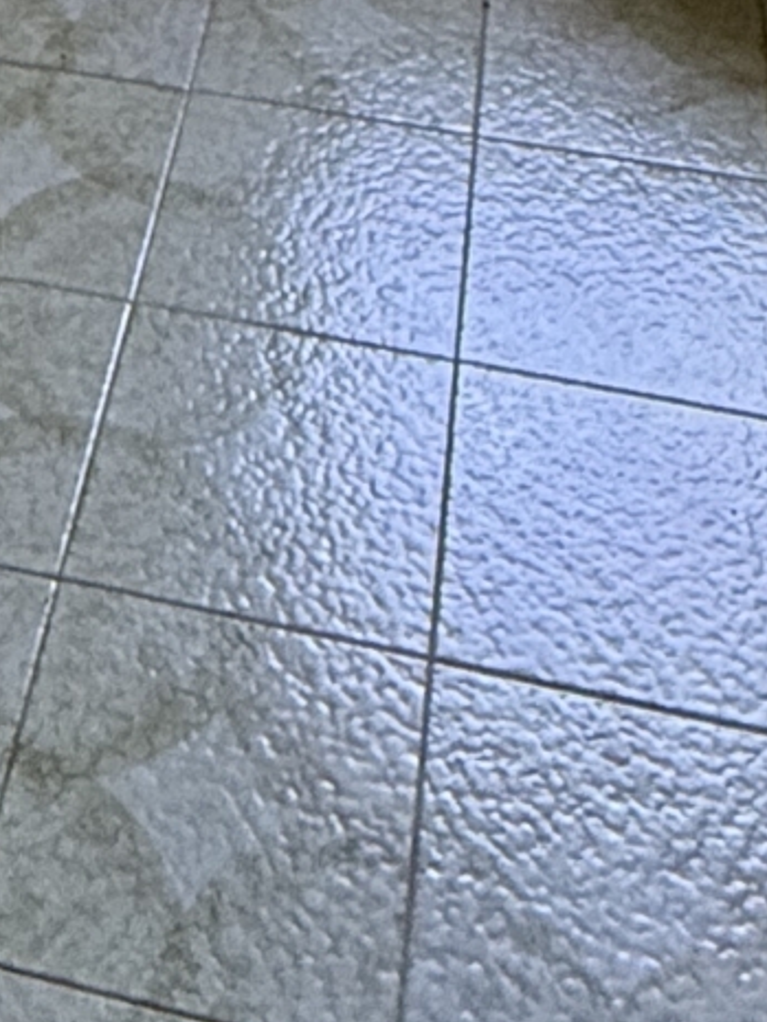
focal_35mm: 77
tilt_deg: -8.4
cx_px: 11
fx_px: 2274
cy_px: -993
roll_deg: +0.6
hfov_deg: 18.7
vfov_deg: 18.0
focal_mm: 2.22
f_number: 2.2
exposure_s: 1/99
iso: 200
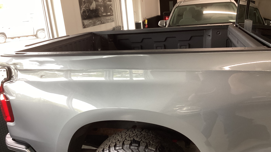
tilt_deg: -16.9
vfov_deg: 34.6
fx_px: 244
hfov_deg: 58.0
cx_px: 136
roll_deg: +6.3
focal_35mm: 34
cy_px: 80
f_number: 2.4
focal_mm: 3.3
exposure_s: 1/50
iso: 64
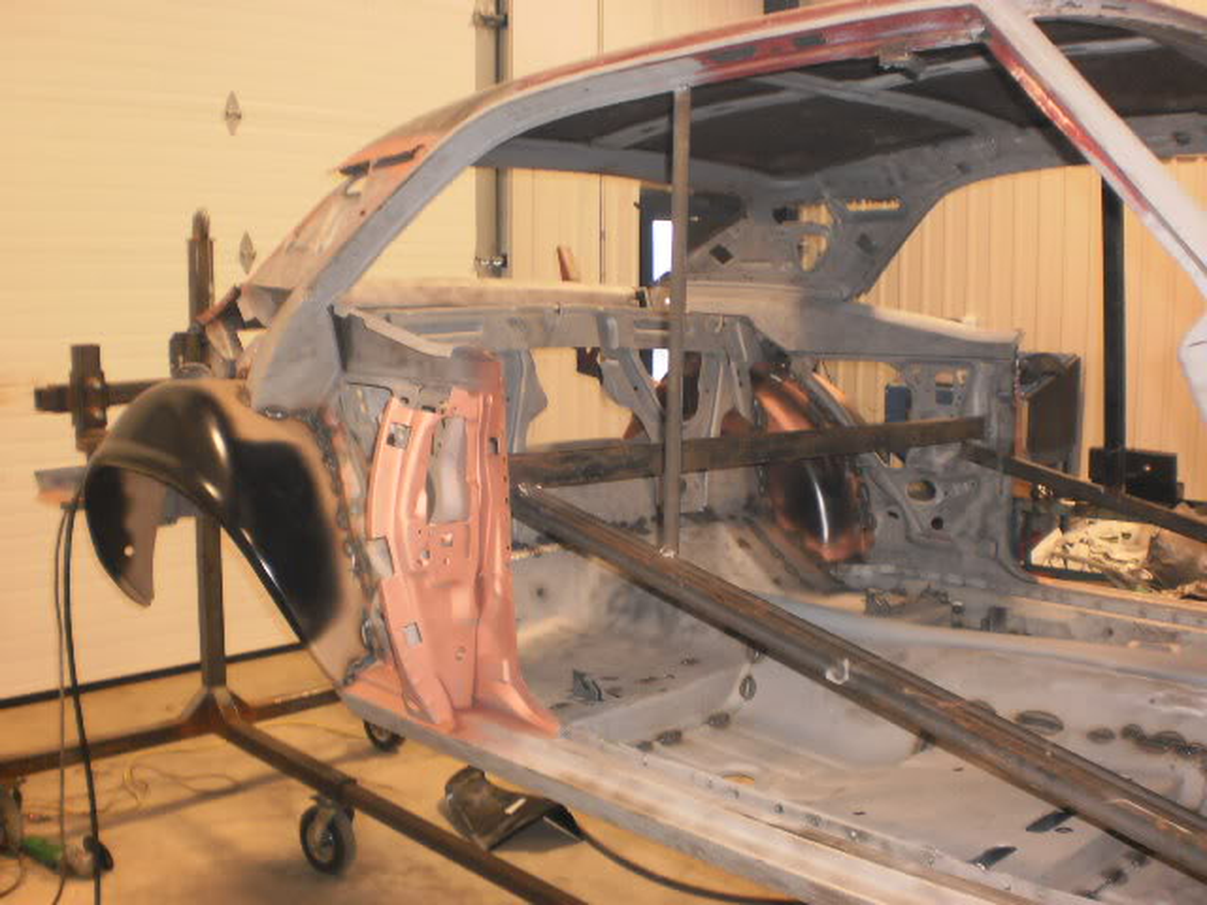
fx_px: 1255
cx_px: 604
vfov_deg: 39.7
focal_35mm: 36
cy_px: 452
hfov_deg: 51.4
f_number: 3.1
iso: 200
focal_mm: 6.3
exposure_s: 1/30
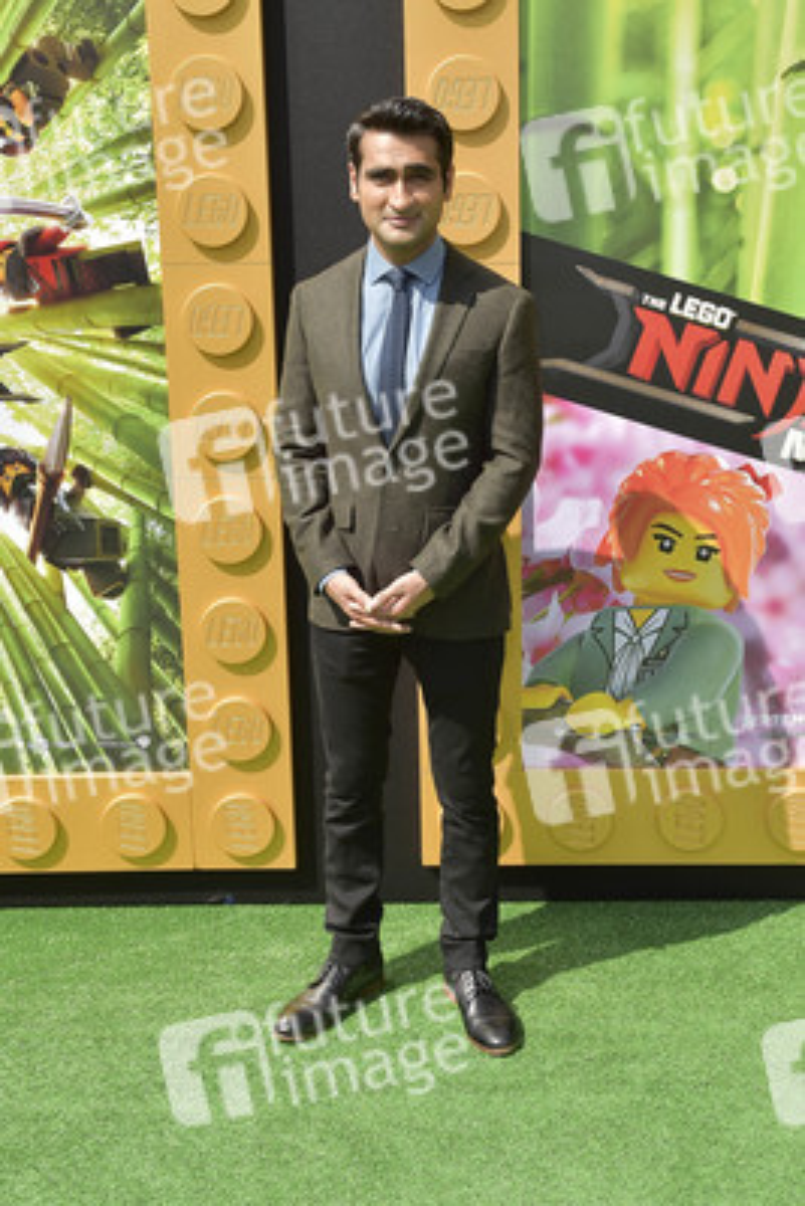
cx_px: 402
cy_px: 603
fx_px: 1206
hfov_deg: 36.9
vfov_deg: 53.1
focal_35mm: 36
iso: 200
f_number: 6.3
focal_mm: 36
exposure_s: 1/320
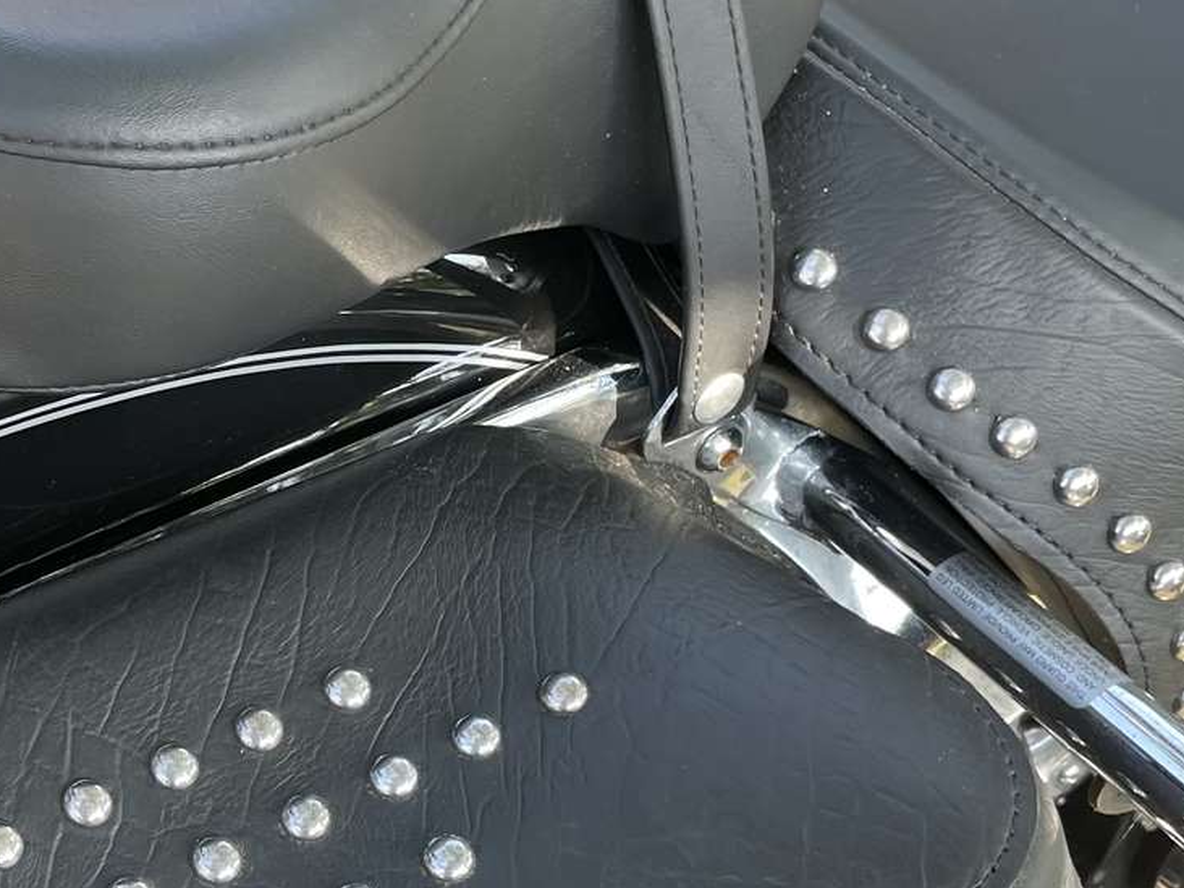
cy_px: 476
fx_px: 2428
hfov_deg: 26.5
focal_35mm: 71
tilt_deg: -50.2
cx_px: 121
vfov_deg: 20.7
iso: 40
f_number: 1.6
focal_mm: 4.2
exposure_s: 1/121
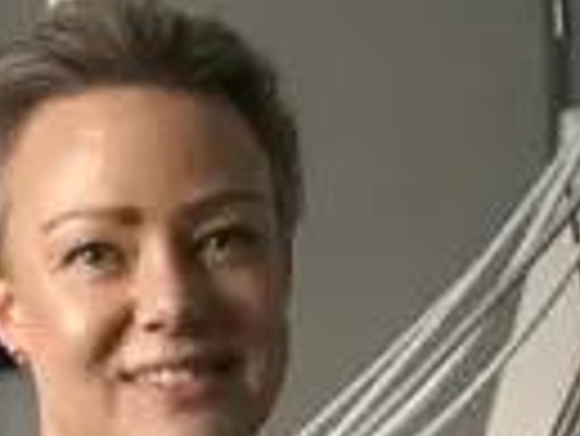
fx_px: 2281
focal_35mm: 136
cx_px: 67
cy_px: 1018
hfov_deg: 14.4
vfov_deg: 9.7
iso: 3200
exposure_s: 1/160
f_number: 4
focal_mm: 16
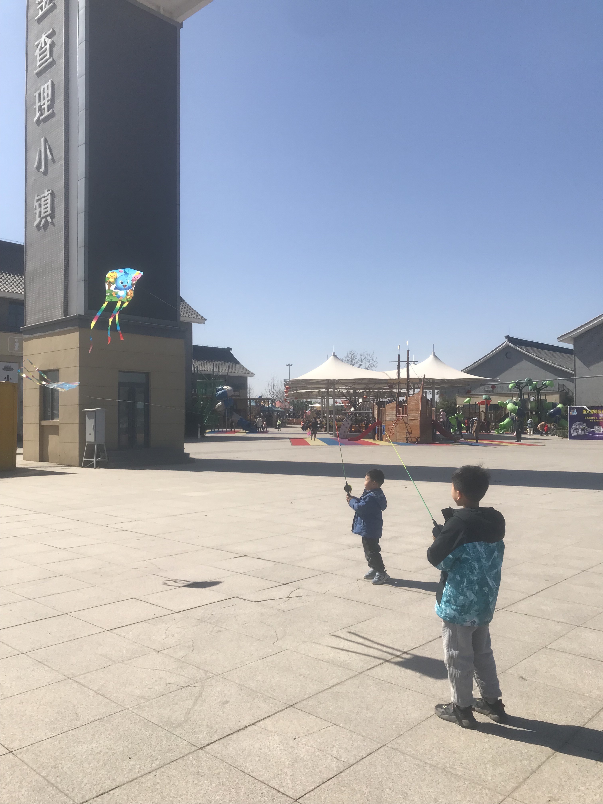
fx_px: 650
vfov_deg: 63.4
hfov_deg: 49.7
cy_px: 402
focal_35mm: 28
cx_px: 302
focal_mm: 3.99
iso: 20
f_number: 1.8
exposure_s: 1/4167
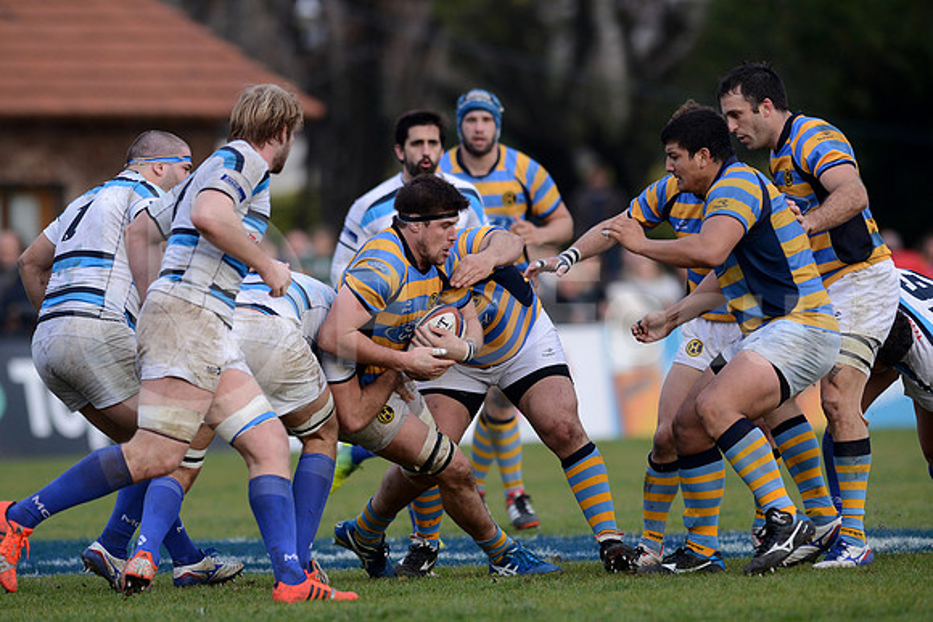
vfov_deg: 3.3
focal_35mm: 420
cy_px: 311
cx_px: 466
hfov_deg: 4.9
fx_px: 10887
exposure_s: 1/1600
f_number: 4
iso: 800
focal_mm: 420
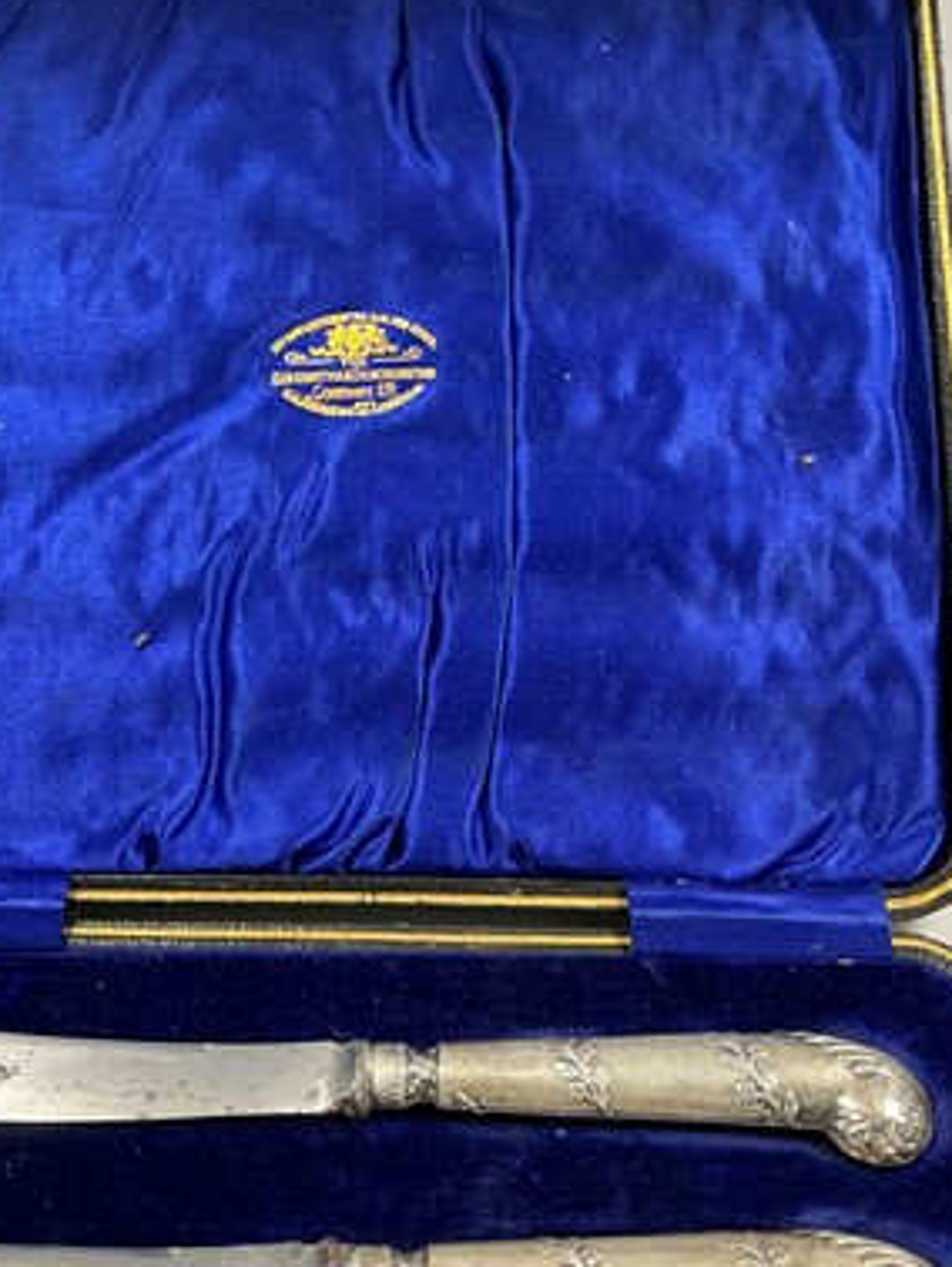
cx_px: 421
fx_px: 1355
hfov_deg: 38.7
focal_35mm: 37
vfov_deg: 49.6
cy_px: 469
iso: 200
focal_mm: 3
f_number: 1.8
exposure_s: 1/60
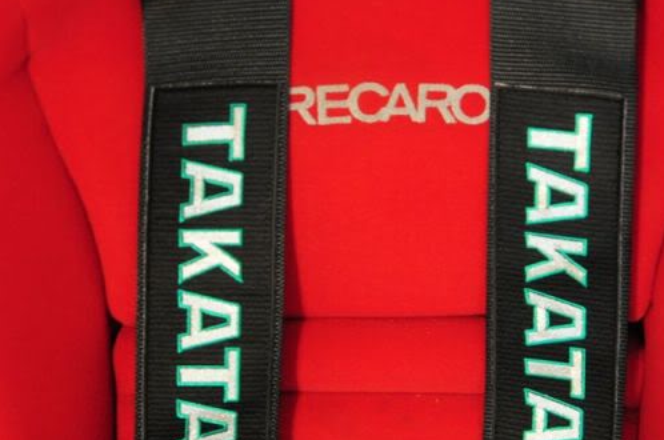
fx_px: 1989
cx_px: 361
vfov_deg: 12.6
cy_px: 291
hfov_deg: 19.0
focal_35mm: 108
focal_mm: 35
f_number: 1.8
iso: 1250
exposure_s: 1/30
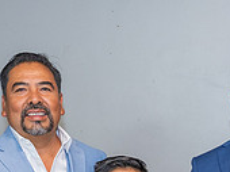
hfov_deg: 15.9
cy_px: 332
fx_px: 809
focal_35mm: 122
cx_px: 225
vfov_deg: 11.1
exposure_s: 1/125
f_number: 3.2
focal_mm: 25
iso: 640
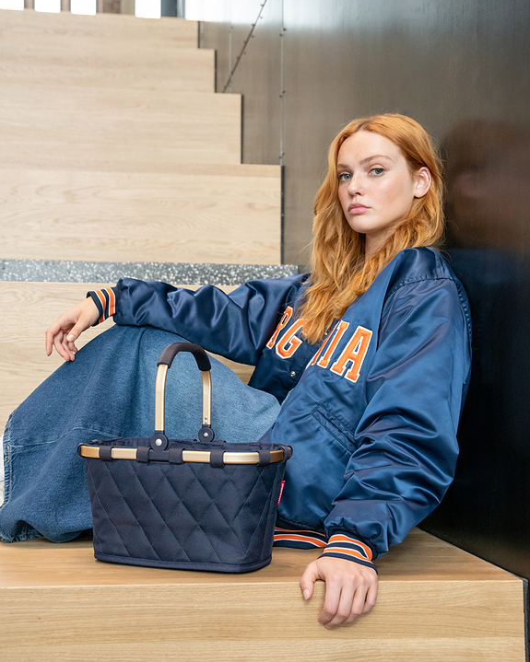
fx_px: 843
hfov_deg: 34.9
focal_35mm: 43
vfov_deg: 42.9
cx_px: 265
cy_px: 329
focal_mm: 38
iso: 2000
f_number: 5
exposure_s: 1/250
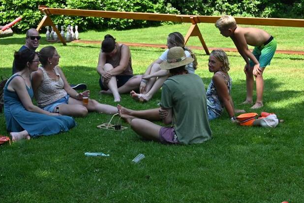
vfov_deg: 17.7
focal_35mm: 77
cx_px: 153
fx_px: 650
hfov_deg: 26.3
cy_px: 94
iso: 125
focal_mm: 32
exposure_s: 1/250
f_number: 5.6
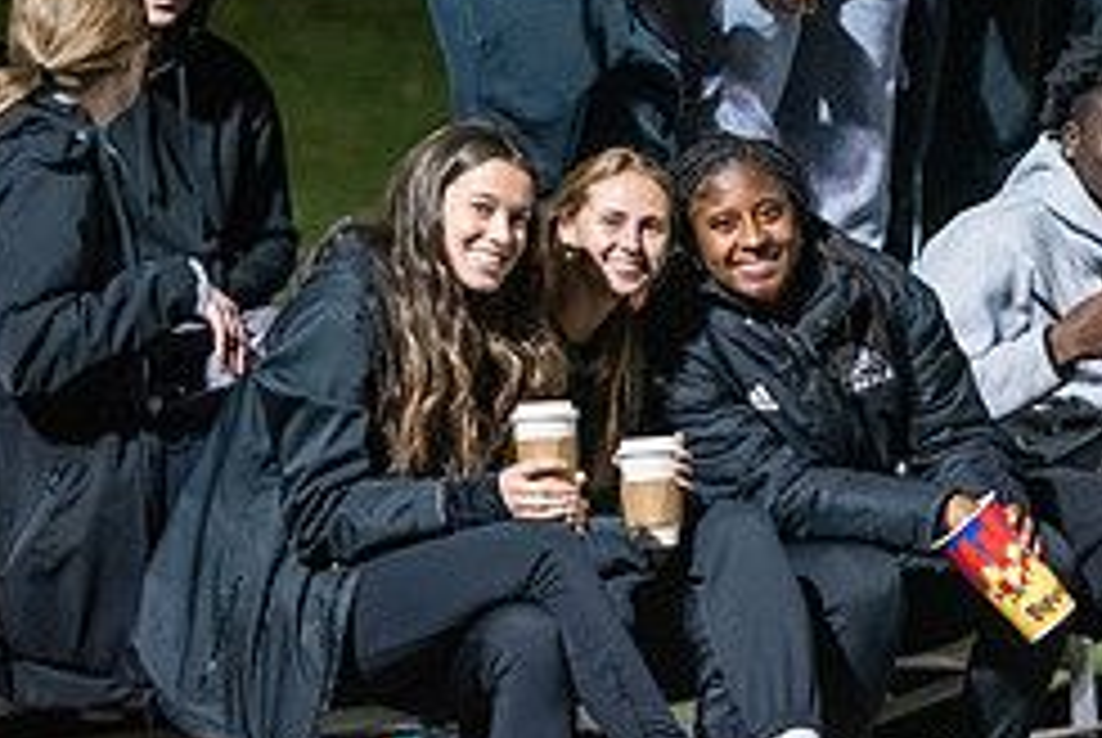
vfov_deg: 4.9
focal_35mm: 284
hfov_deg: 7.2
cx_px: 1003
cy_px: 295
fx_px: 8704
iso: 8000
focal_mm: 120
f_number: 2.8
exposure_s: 1/400
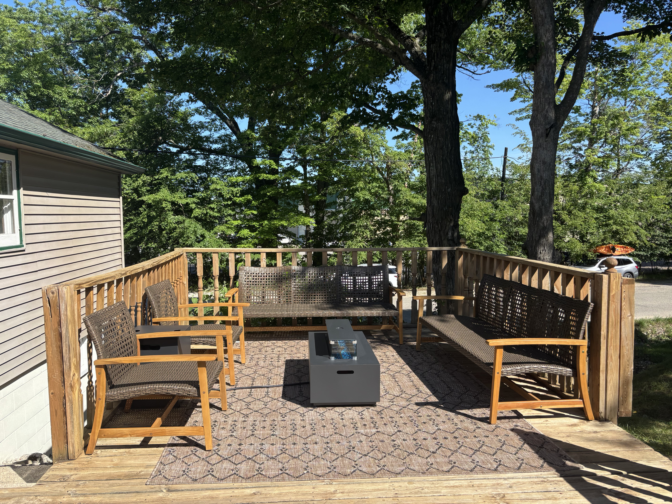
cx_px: 336
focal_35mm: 26
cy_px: 252
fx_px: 505
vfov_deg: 53.1
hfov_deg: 67.3
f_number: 1.6
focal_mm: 5.96
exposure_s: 1/1543
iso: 50
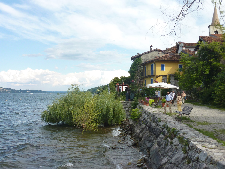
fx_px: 260
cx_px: 112
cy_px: 84
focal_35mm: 40
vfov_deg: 36.0
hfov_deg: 46.8
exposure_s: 1/400
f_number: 4
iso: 80
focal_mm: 6.5
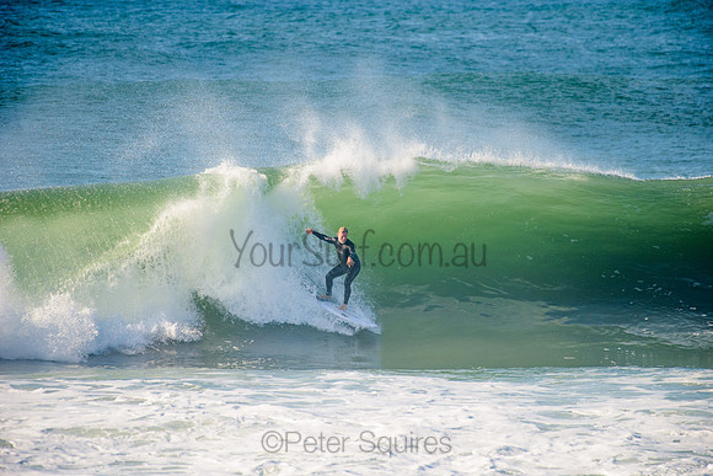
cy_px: 238
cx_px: 356
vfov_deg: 2.8
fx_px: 9905
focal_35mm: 500
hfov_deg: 4.1
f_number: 5.6
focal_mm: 500
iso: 280
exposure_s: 1/1600
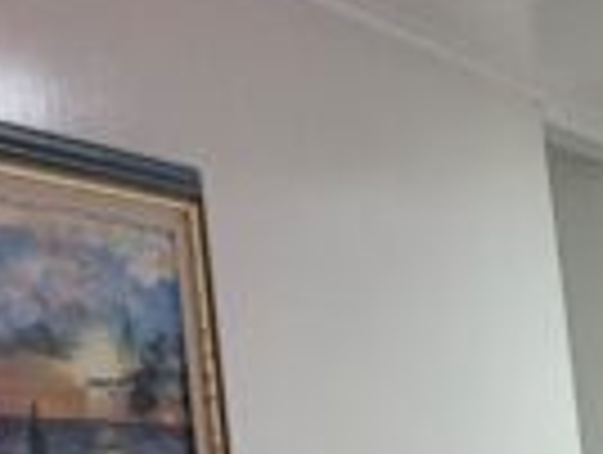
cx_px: 2124
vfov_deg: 6.9
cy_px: 1299
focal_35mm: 198
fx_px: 3455
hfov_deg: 7.8
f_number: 1.8
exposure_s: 1/50
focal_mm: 5.4
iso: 200
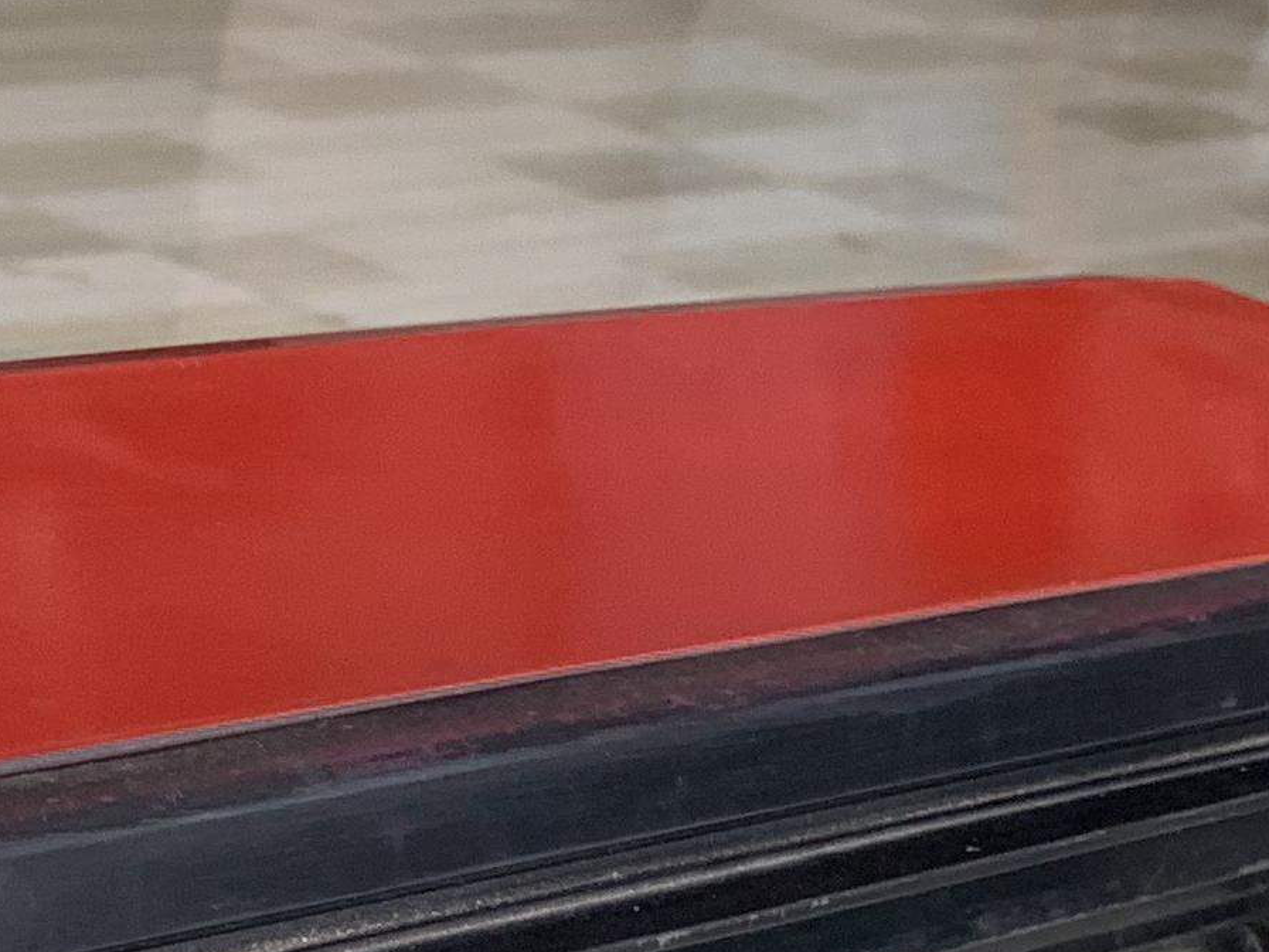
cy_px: 1612
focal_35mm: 117
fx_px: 4289
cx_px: -258
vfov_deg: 11.8
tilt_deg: -28.4
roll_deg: -9.4
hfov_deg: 16.2
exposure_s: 1/121
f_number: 1.8
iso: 50
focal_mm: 4.25
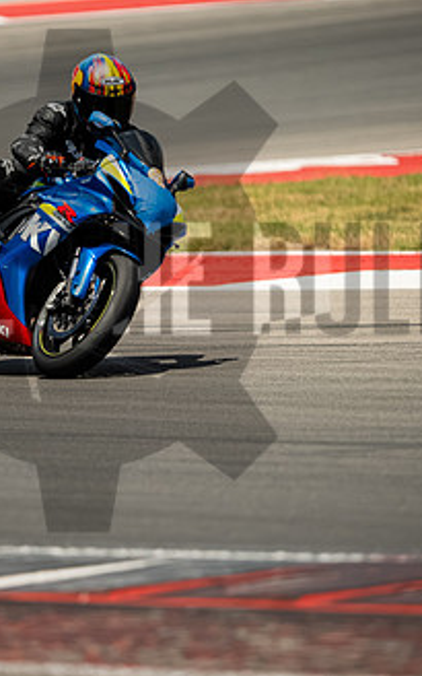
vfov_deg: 3.9
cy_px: 281
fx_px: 9955
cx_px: 78
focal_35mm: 541
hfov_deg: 2.4
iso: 1600
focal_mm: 200
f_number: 2
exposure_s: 1/2000
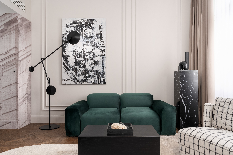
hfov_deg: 67.4
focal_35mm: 27
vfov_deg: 47.9
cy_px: 78
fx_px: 175
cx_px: 116
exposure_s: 1/2
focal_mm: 27
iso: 200
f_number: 8
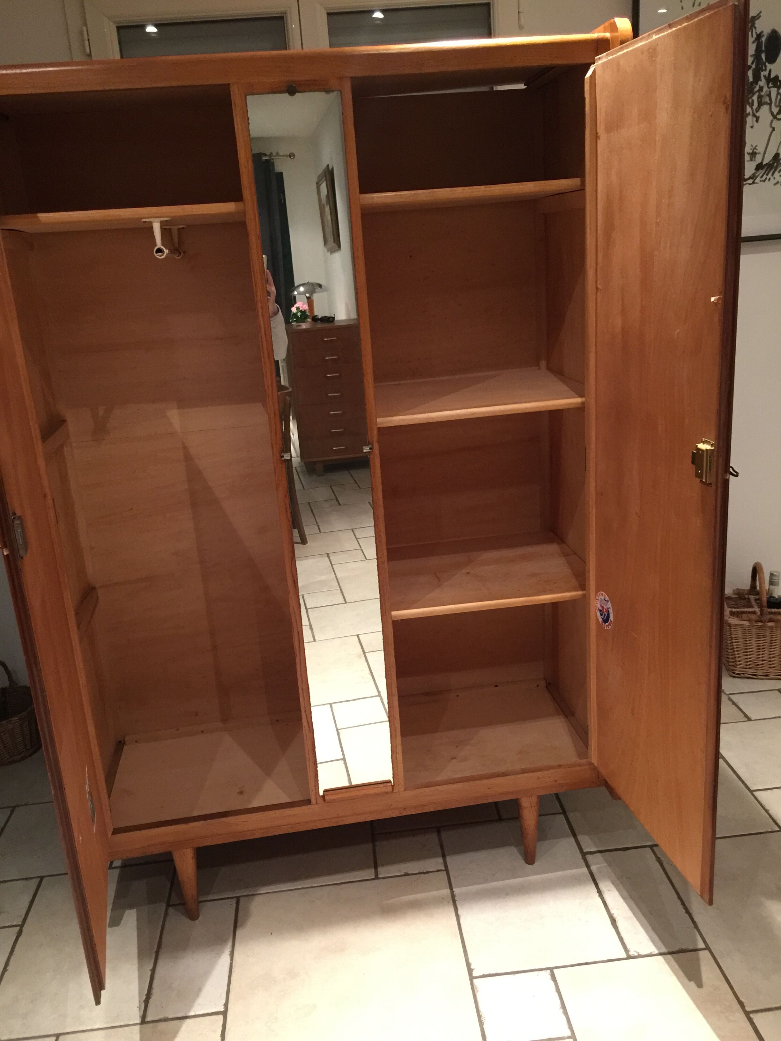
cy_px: 520
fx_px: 872
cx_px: 390
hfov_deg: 48.2
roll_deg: +4.1
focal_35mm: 29
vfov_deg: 61.7
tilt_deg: -15.6
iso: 160
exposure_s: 1/17
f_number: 2.2
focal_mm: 4.15
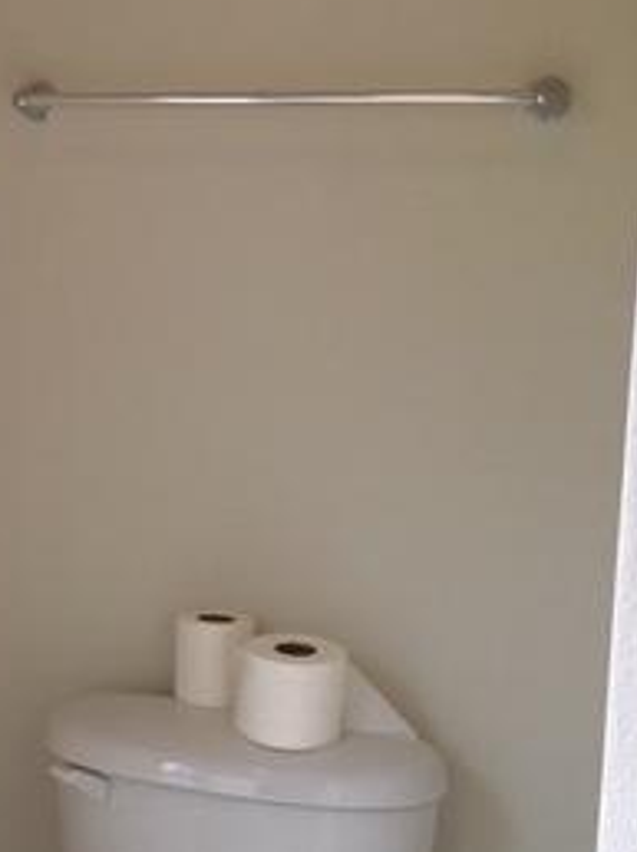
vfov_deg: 27.0
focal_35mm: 72
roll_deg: +0.2
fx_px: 1770
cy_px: 476
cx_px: -96
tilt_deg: -9.3
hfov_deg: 19.4
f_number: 2.2
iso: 32
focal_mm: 4.15
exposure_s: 1/120
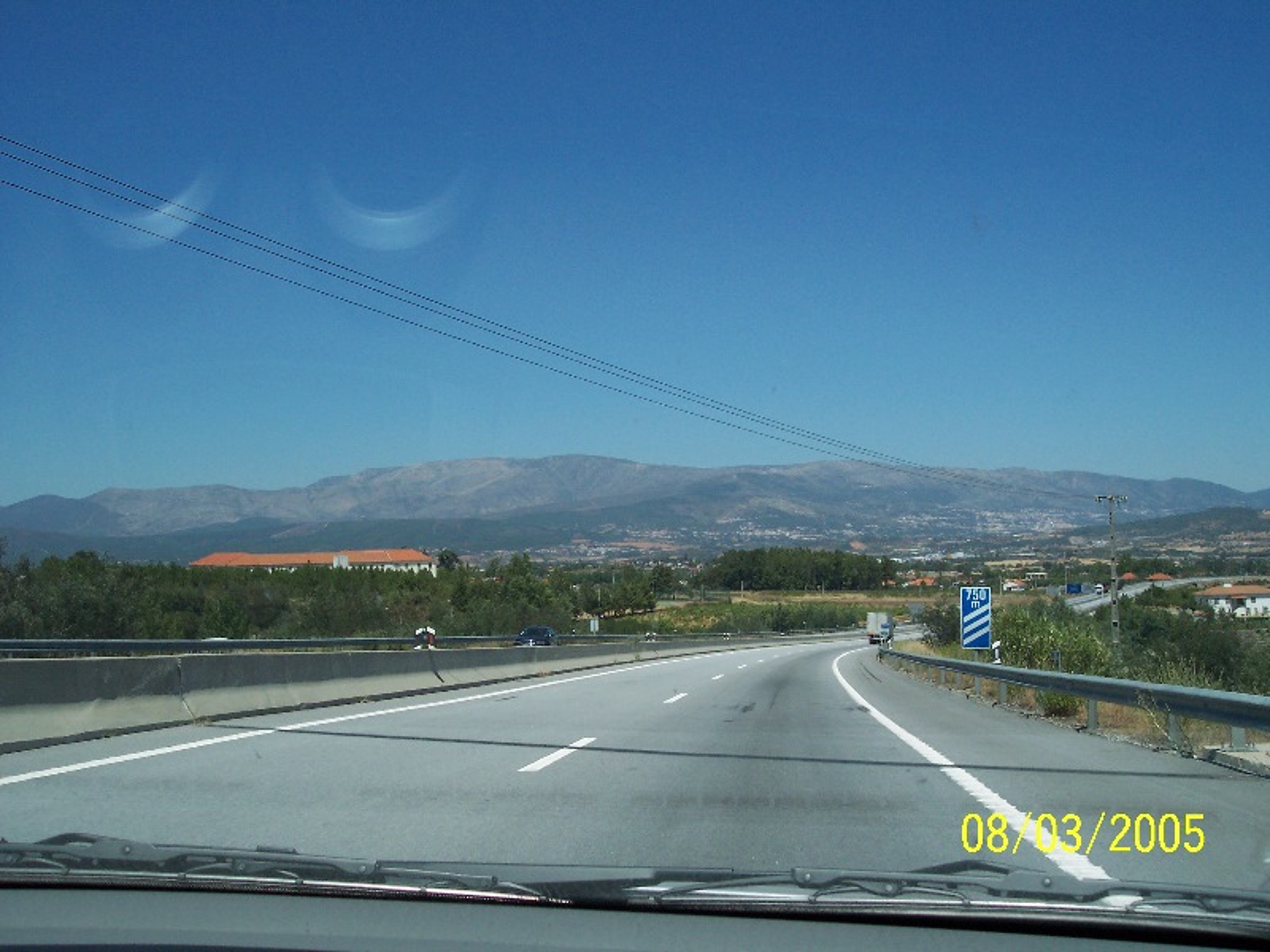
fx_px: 1394
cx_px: 635
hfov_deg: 49.0
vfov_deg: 37.7
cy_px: 476
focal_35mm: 38
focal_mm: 8
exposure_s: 1/1000
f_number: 4.8
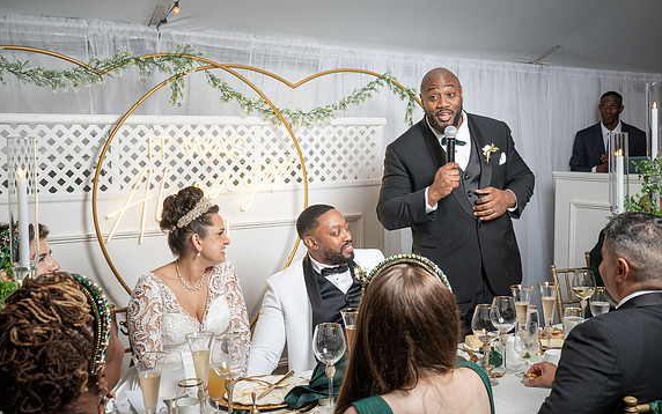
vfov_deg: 31.2
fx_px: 740
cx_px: 374
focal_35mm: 41
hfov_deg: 48.1
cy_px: 170
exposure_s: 1/200
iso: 1000
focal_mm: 35
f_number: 5.6
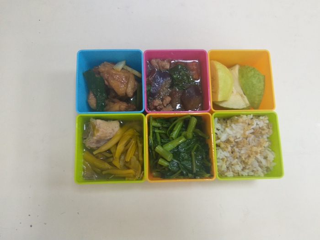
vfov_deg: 53.1
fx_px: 240
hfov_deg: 67.3
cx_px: 160
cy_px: 120
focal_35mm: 26
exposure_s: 1/60
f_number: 1.7
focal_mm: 3.93
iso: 125
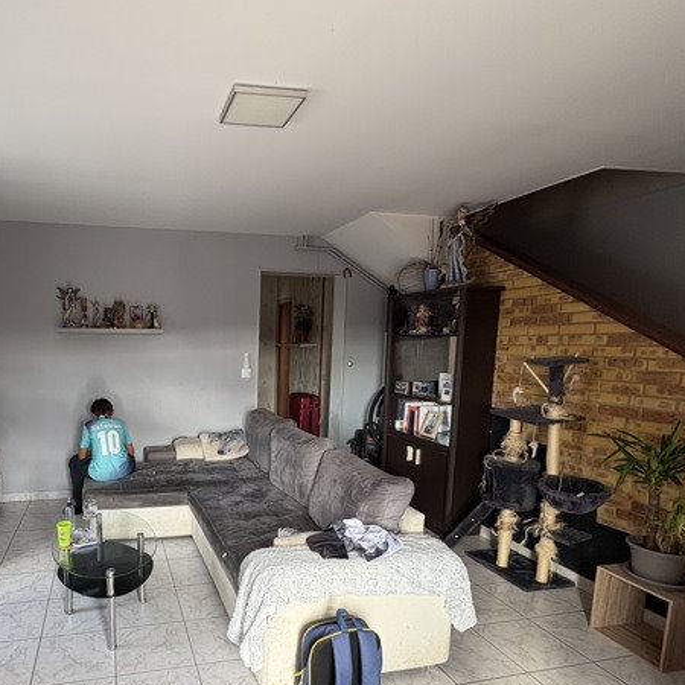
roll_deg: +0.9
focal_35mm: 22
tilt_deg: -5.6
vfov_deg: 69.0
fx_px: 493
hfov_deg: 67.2
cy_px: 406
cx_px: 213
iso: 250
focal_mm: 2.22
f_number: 2.2
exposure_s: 1/60
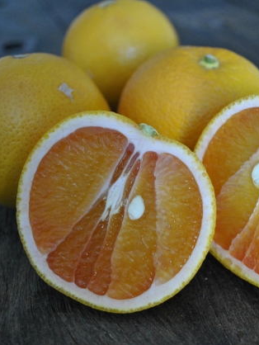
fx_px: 528
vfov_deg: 36.2
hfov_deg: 27.2
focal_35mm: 53
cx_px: 195
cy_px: 170
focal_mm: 24
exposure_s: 1/30
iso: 900
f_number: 4
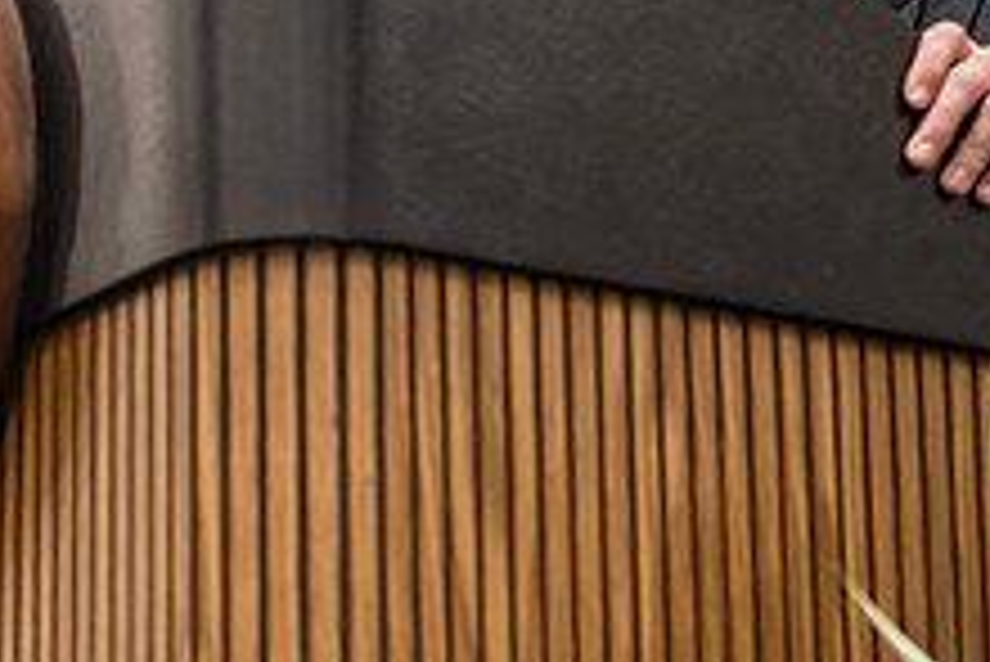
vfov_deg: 6.6
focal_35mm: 206
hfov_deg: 9.9
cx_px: 828
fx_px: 5669
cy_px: -92
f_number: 3.2
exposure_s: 1/200
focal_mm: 78
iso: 3200
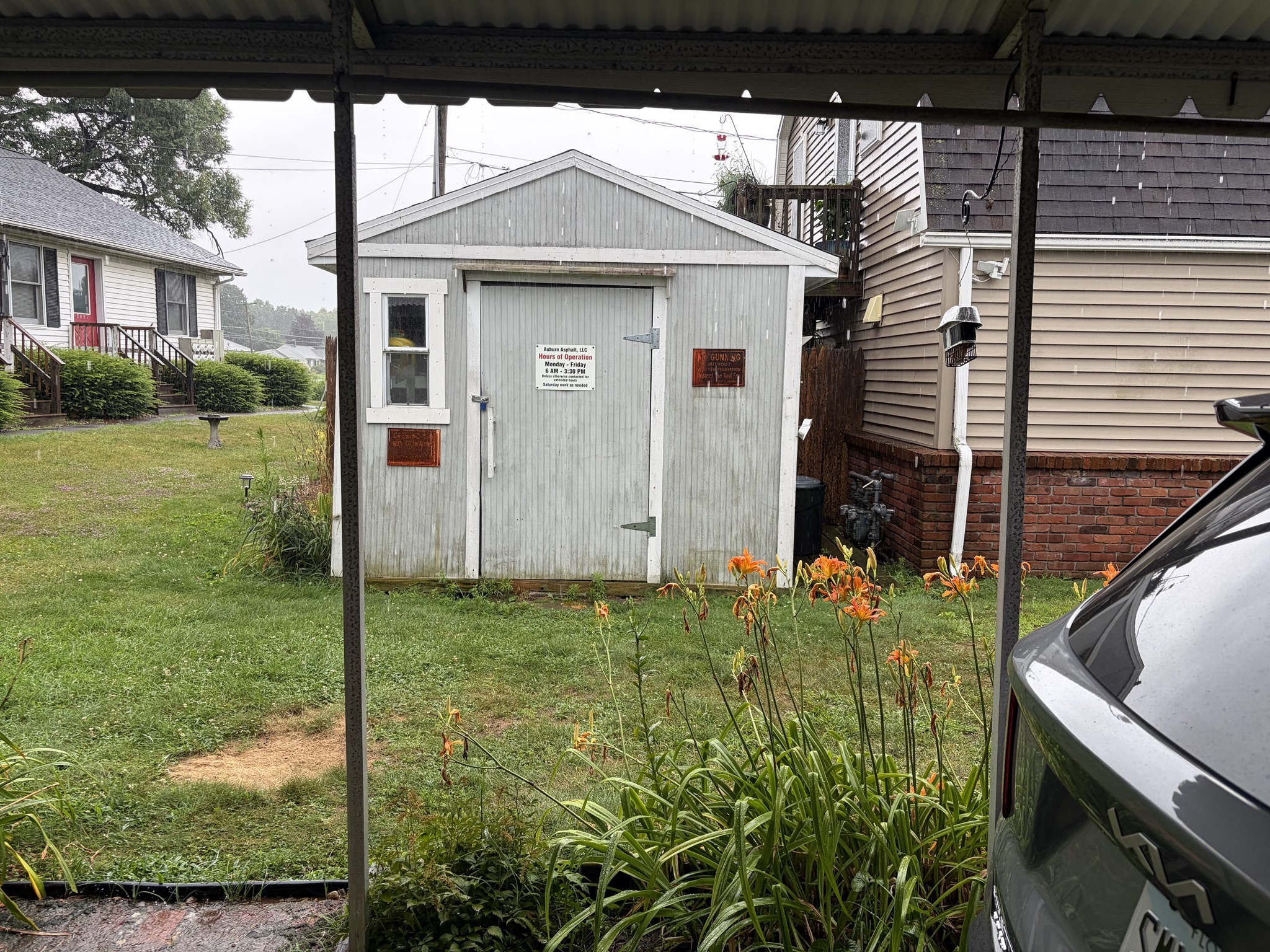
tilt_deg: -3.9
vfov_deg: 53.1
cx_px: 635
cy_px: 476
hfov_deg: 67.3
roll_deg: -0.9
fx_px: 954
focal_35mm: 26
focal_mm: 5.96
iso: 32
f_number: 1.6
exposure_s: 1/155
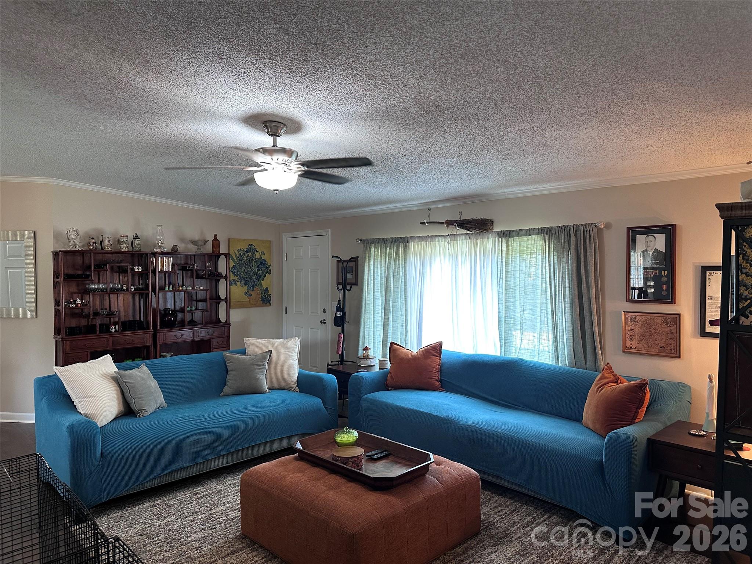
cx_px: 376
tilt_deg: -1.2
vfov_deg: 56.8
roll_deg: +0.3
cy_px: 282
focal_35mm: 24
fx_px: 521
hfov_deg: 71.6
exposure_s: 1/60
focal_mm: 6.86
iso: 250
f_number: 1.78
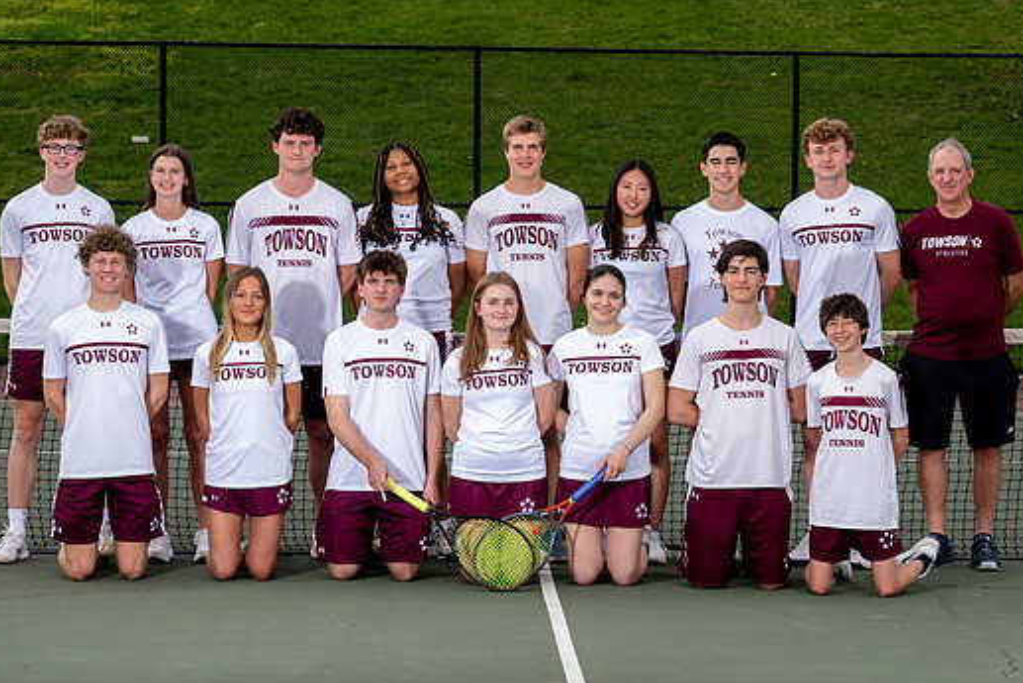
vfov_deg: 11.2
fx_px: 3468
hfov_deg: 16.8
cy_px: 382
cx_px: 596
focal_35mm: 122
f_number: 7.1
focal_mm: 84
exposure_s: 1/200
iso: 160
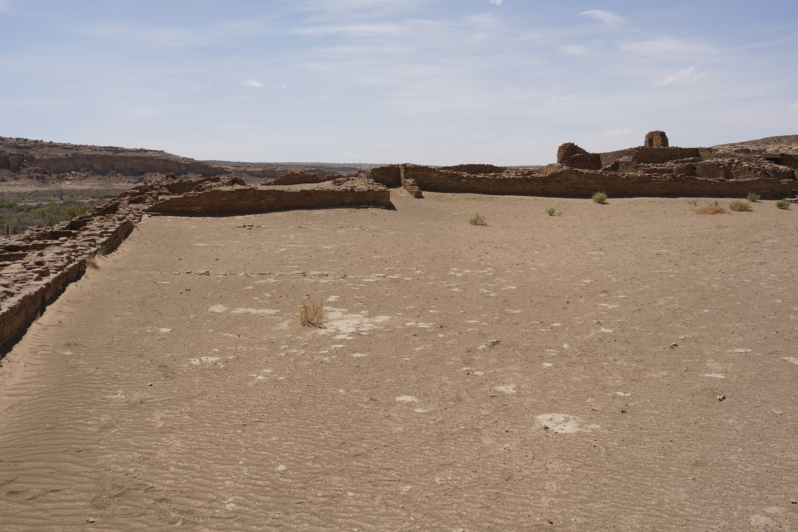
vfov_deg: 42.3
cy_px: 260
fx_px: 687
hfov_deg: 60.3
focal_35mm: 31
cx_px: 388
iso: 100
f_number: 18
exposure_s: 1/100
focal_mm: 30
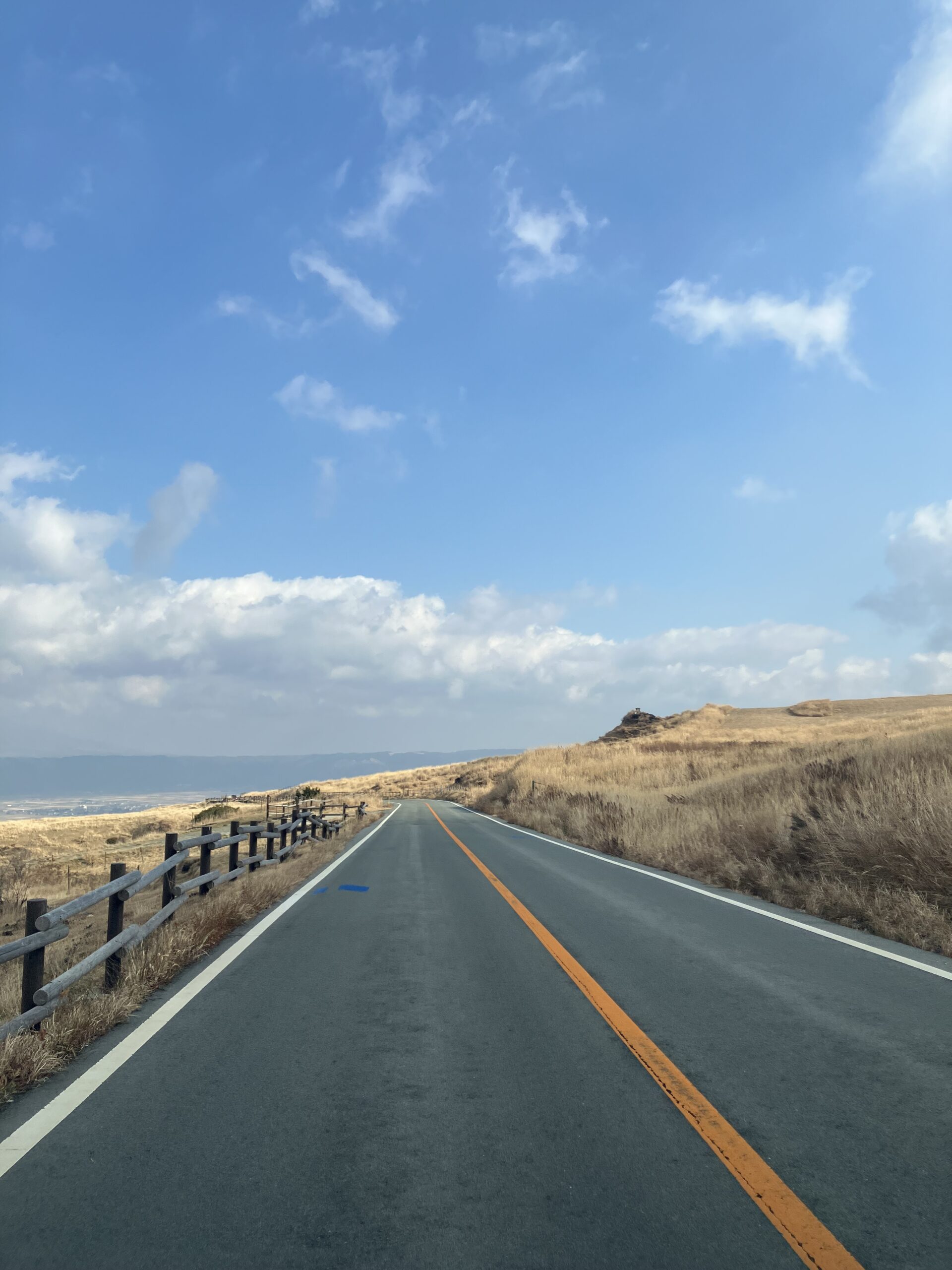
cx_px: 476
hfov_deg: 49.7
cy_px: 635
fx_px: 1027
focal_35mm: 28
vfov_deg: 63.4
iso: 32
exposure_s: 1/1946
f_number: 1.8
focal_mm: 3.99
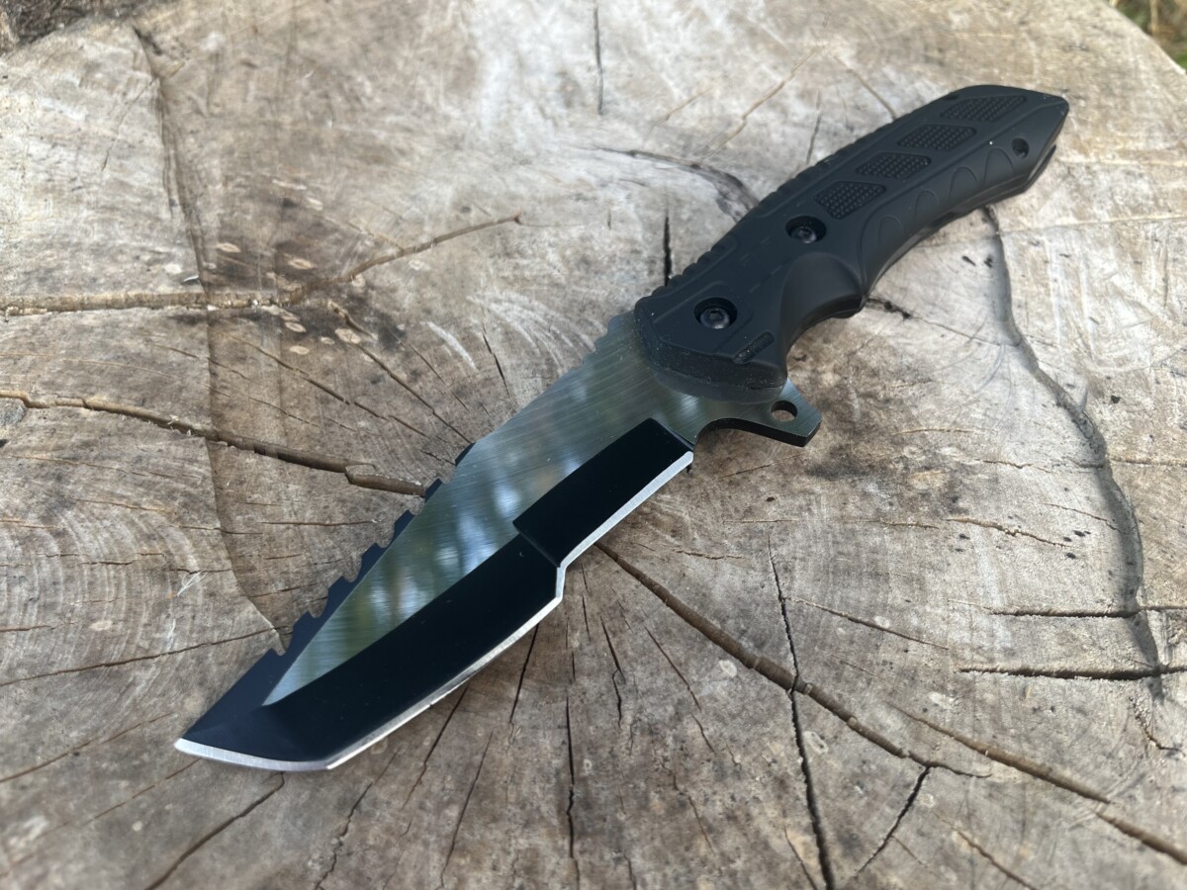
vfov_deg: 53.1
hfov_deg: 67.3
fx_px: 892
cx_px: 594
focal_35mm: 26
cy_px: 445
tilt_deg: -57.9
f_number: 1.6
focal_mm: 5.1
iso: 32
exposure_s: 1/124
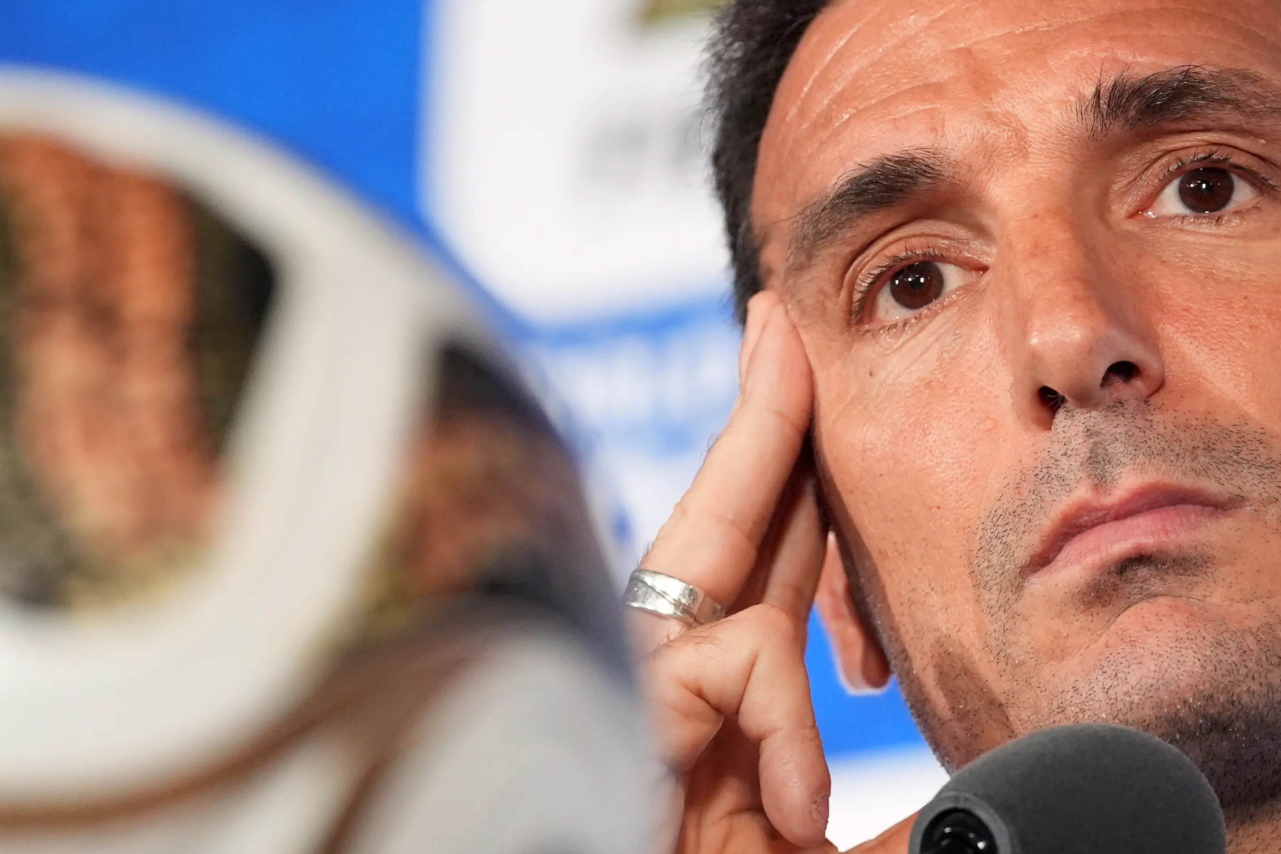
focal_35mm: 394
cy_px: 498
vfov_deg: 3.5
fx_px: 14018
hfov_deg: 5.2
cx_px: 526
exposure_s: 1/250
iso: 3200
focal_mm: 191
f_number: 4.5
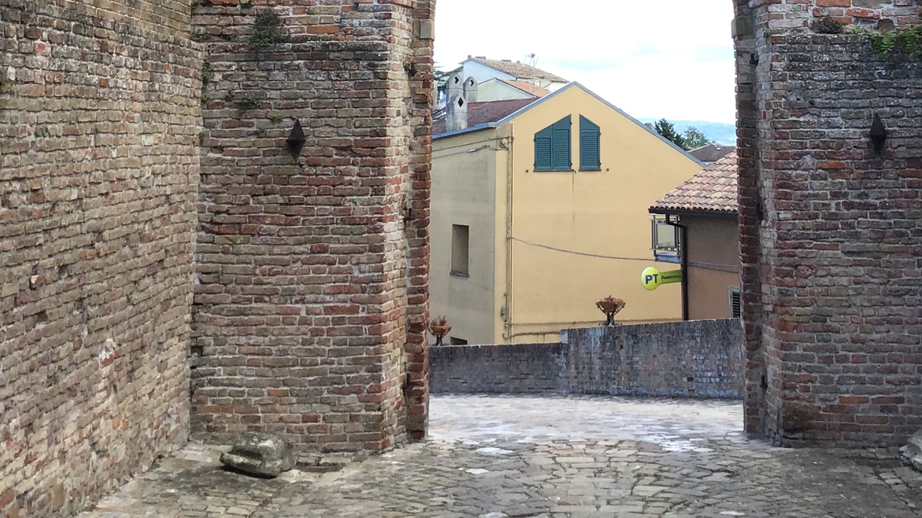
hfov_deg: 33.1
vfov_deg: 17.7
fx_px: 1540
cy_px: -182
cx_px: 588
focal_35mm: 63
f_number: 2.4
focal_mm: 3.3
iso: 25
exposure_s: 1/313
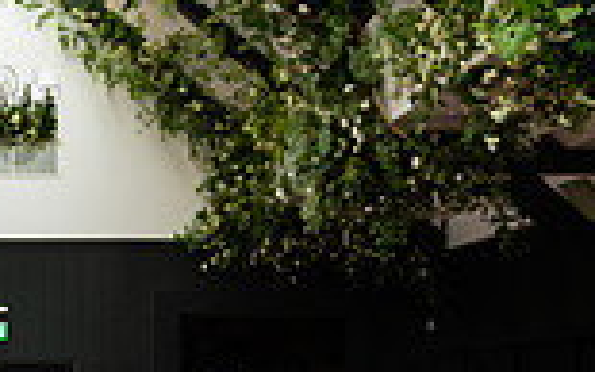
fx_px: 1606
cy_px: 512
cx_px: -46
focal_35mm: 99
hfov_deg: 20.1
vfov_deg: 12.7
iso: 400
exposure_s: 1/200
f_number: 3.5
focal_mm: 26
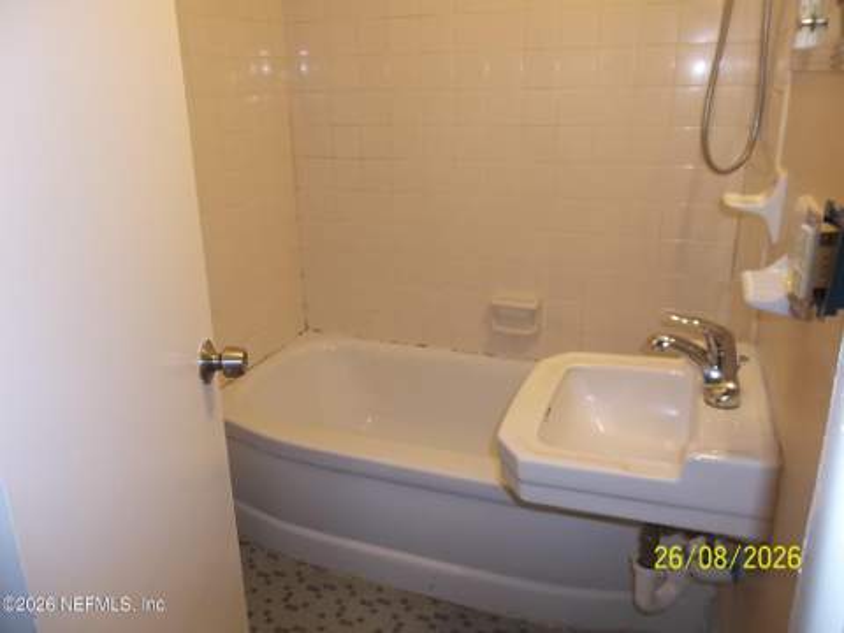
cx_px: 422
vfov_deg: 51.4
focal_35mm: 27
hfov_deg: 65.3
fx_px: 658
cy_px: 316
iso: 80
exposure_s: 1/30
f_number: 3.5
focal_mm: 4.9
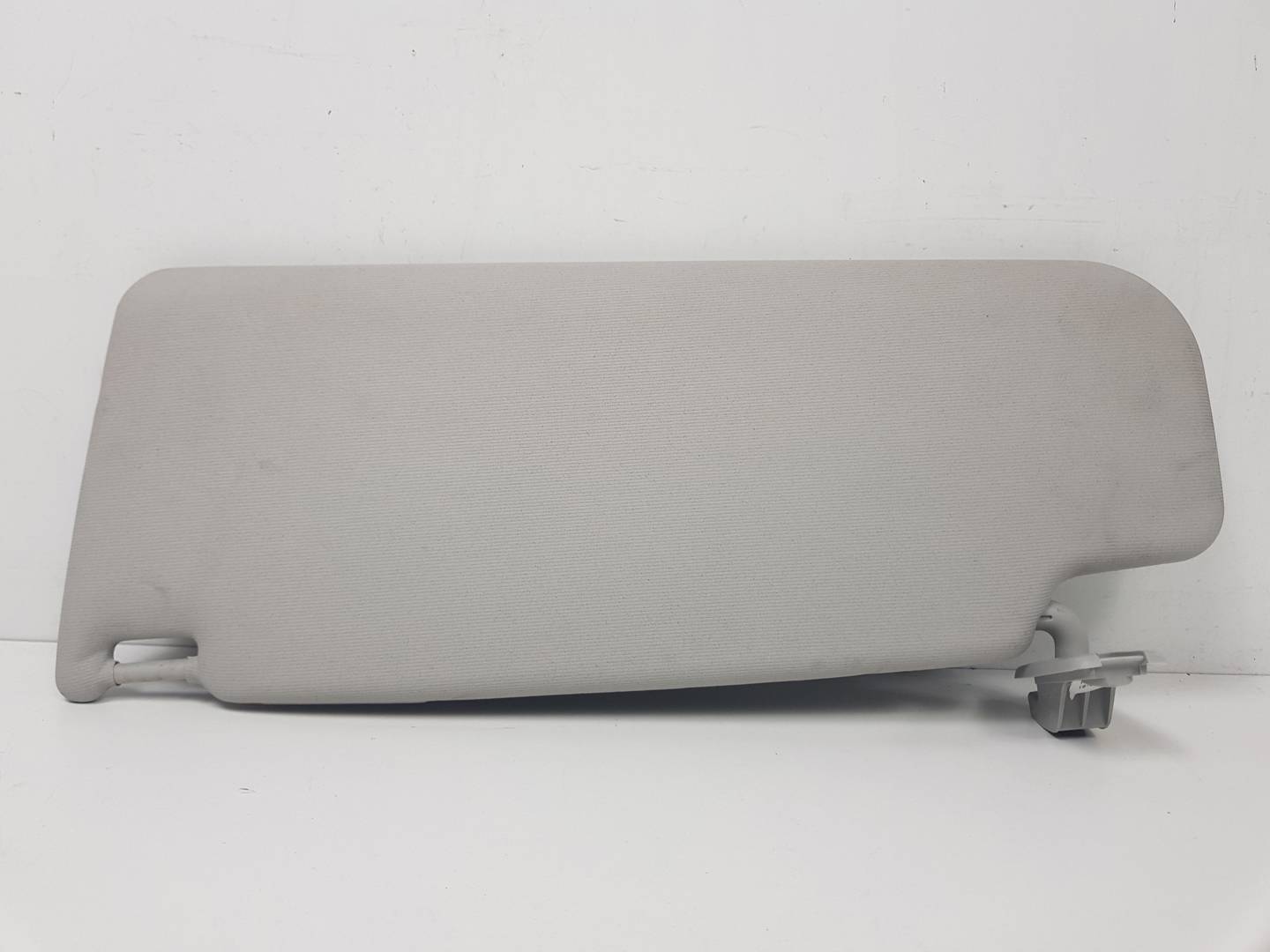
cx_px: 635
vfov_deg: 53.1
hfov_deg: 67.3
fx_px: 954
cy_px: 476
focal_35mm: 26
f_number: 1.7
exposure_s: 1/330
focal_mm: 4.2
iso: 40
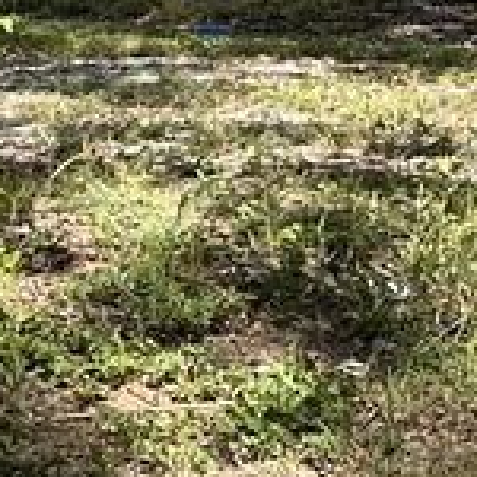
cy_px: -429
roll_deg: -0.6
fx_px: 3180
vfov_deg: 8.2
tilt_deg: +2.5
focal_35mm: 204
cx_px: 588
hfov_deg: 8.5
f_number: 1.78
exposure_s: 1/1393
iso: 80
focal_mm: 6.86
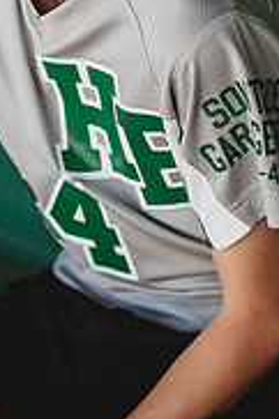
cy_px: 37
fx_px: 2446
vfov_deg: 9.8
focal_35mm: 210
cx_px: 78
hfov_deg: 6.5
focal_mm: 85
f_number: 2.8
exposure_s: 1/400
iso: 200
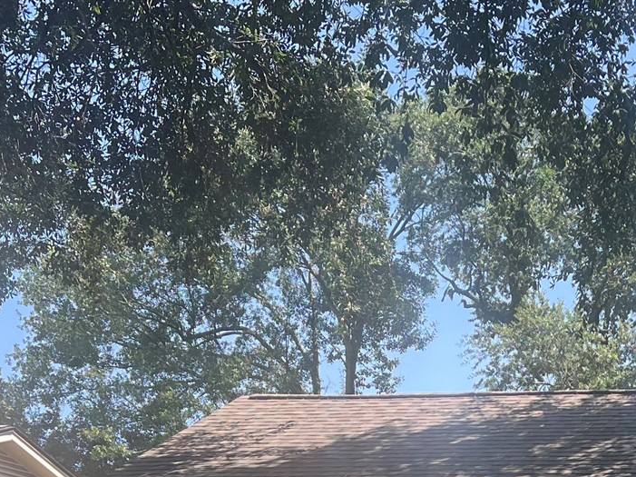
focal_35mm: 76
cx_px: 622
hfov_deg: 24.6
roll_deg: -0.5
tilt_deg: +3.8
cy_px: 640
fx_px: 1396
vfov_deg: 18.0
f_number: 1.5
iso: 50
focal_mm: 5.7
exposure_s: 1/692
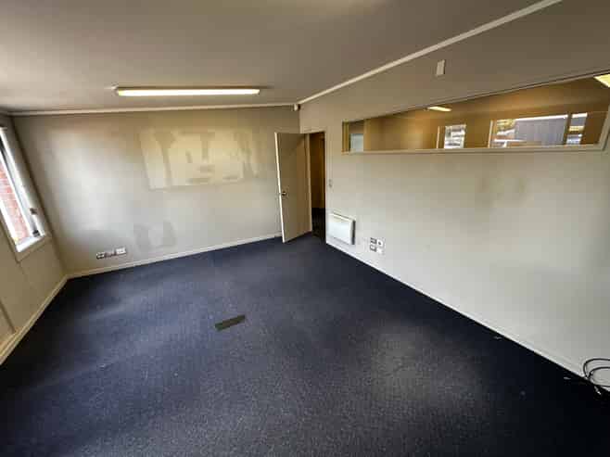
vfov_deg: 85.6
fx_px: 247
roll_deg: +1.2
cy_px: 228
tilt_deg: -17.1
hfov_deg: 102.1
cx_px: 305
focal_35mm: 14
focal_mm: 2.22
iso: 160
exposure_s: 1/100
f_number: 2.2
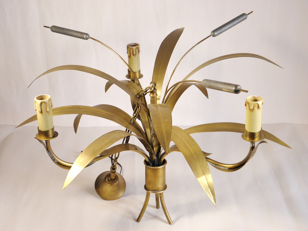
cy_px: 116
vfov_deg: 24.8
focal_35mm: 59
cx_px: 154
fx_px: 525
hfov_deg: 32.7
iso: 100
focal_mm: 10.6
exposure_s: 1/50
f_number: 4.1
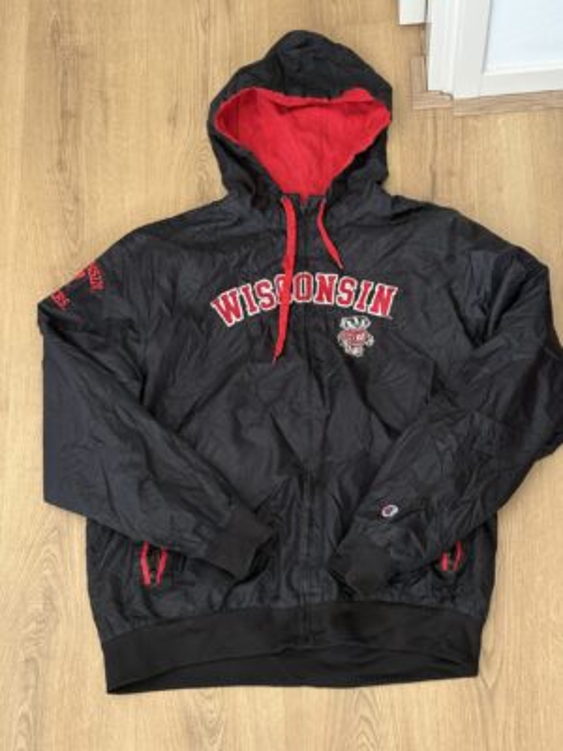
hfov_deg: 28.0
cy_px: 376
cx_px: 282
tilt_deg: -69.0
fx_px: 1128
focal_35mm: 52
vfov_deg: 36.8
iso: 250
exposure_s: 1/40
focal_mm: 5.96
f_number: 1.6
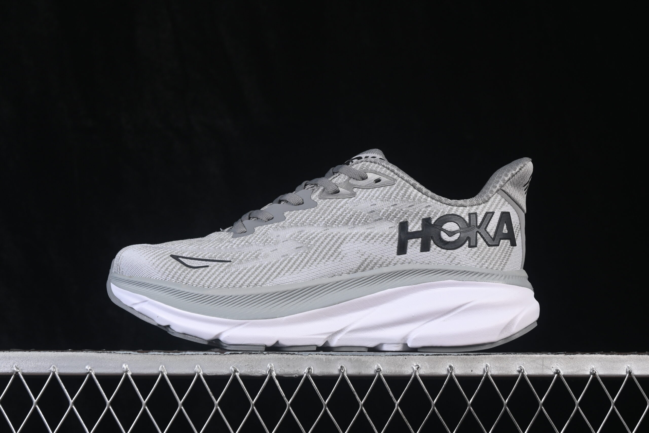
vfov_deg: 18.2
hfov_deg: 27.0
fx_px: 1352
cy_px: 216
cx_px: 324
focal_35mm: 75
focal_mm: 50
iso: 160
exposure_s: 1/80
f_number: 8
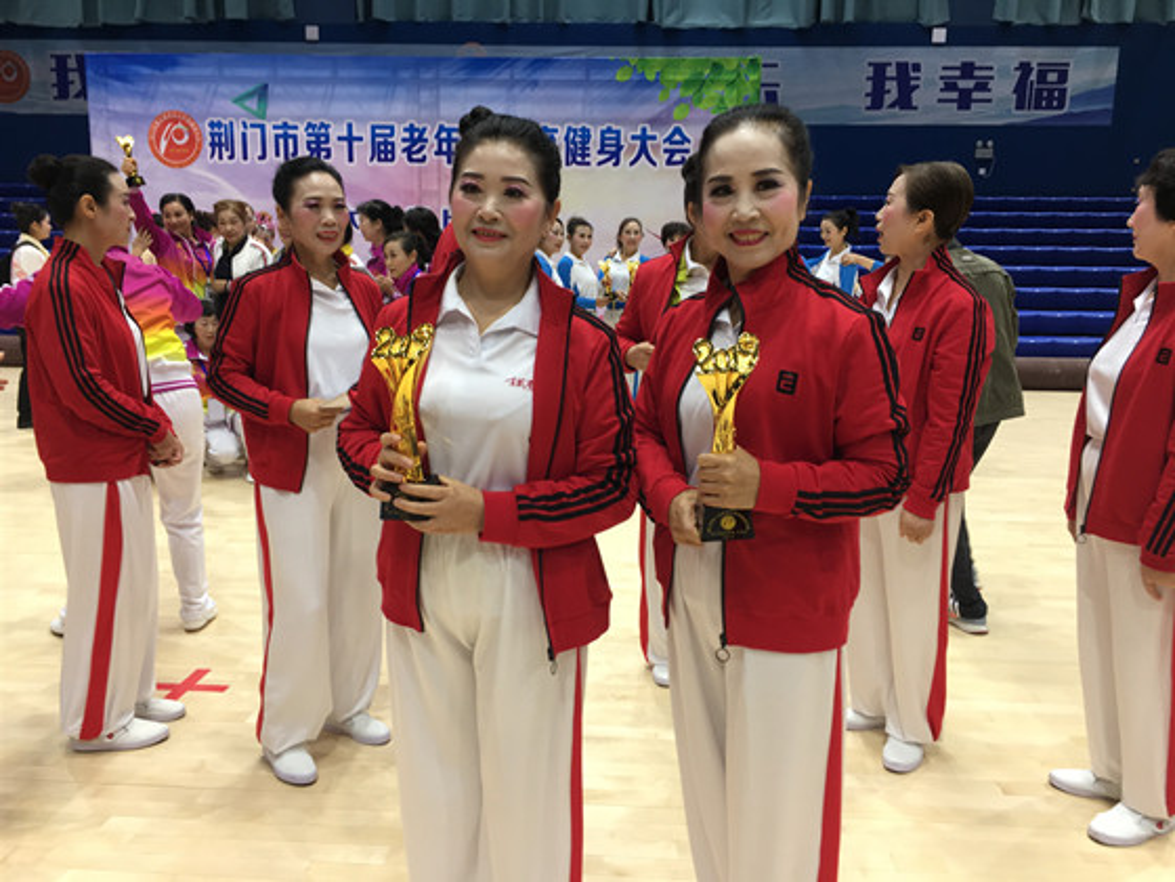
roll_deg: -1.2
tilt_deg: -8.9
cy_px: 441
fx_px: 984
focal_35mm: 29
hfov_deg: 61.7
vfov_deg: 48.2
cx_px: 588
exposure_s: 1/100
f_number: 2.2
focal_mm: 4.15
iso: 40
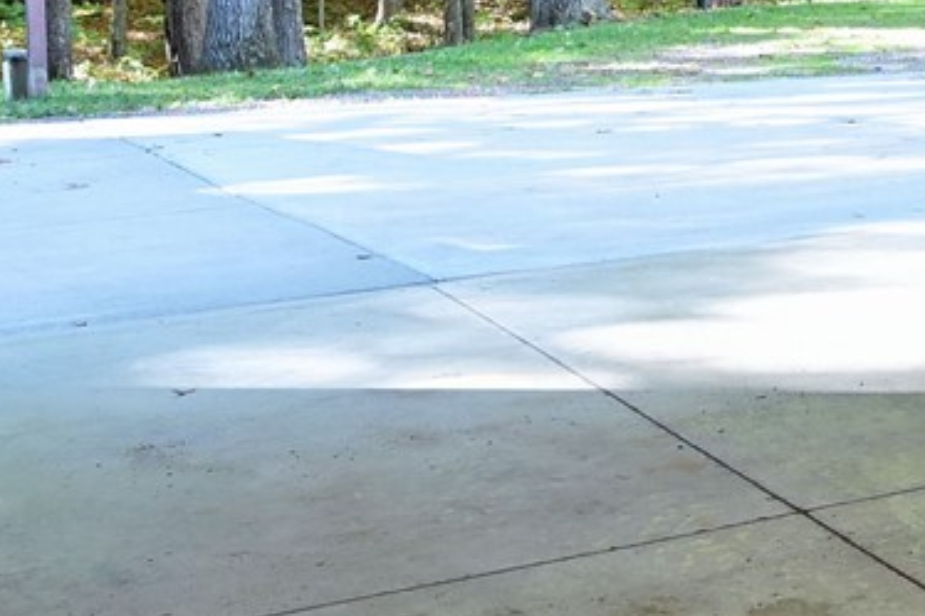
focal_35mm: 93
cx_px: 1694
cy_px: -188
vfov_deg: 14.1
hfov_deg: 17.5
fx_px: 2388
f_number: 5.6
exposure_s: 1/15
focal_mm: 16
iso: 140
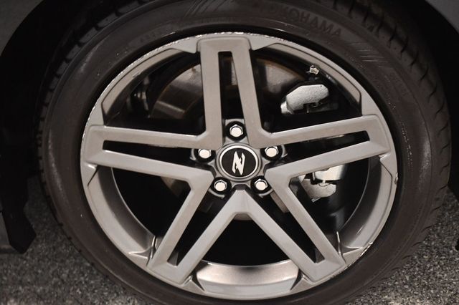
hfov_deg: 31.9
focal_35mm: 63
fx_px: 803
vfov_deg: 21.5
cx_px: 230
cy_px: 152
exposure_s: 1/60
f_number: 5.3
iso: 5000
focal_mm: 42
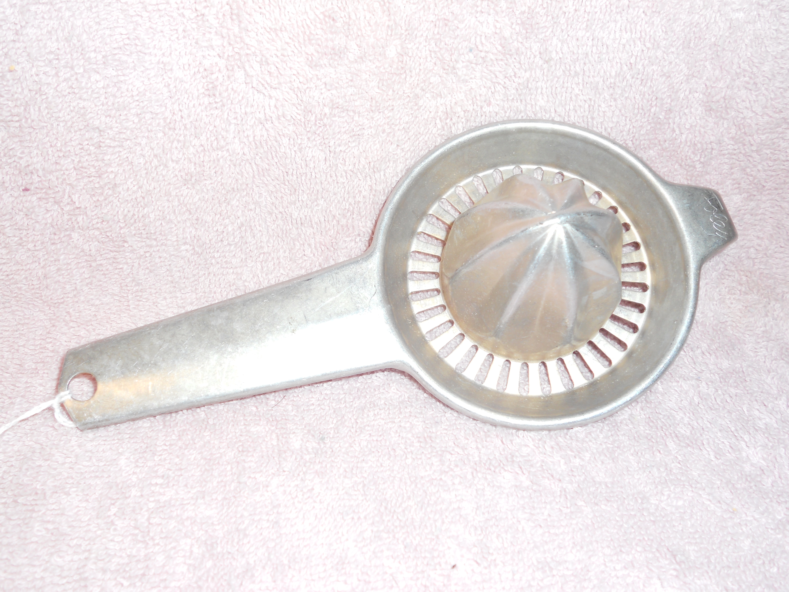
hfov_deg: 56.8
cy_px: 296
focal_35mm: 32
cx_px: 394
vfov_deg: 44.2
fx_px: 729
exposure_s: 1/25
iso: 80
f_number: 3.5
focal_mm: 5.8
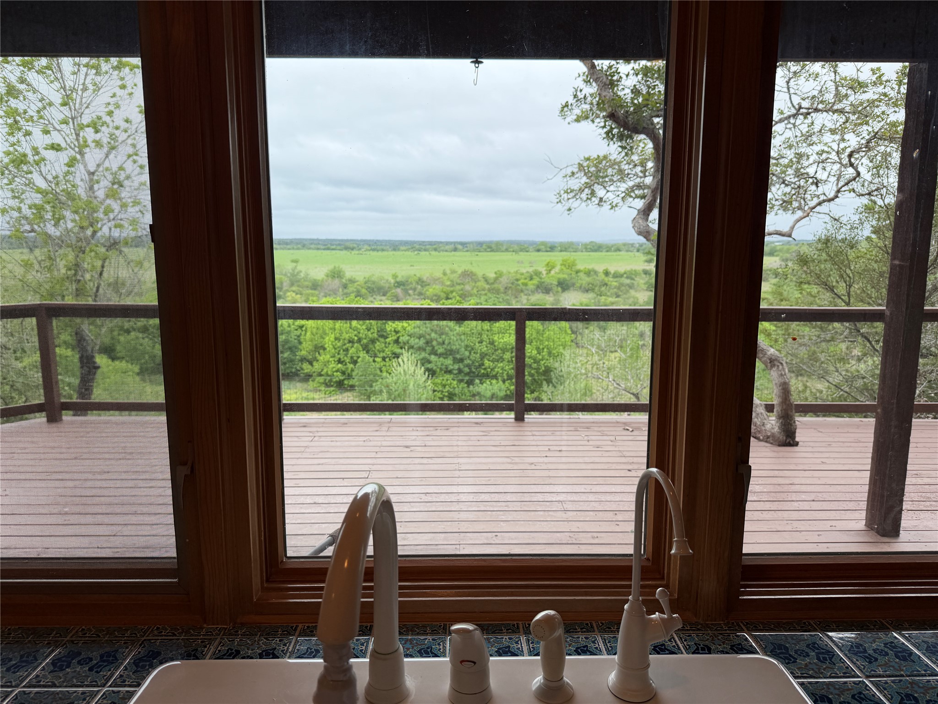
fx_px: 650
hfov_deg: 71.6
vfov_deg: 56.8
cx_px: 469
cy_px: 352
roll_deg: +0.2
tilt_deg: -9.4
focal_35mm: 24
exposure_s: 1/535
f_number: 1.78
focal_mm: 6.76
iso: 80
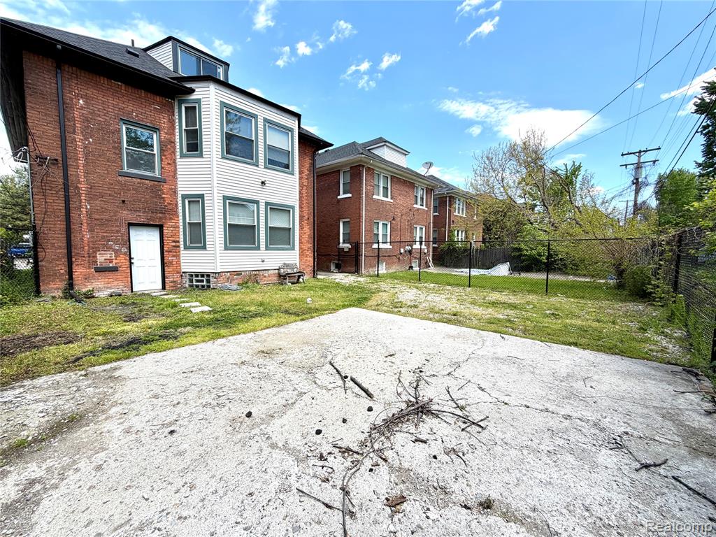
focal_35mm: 14
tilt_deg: -4.0
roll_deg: +0.0
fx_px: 290
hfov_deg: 102.1
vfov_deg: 85.7
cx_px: 358
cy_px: 268
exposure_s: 1/770
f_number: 2.2
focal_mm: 2.22
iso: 40
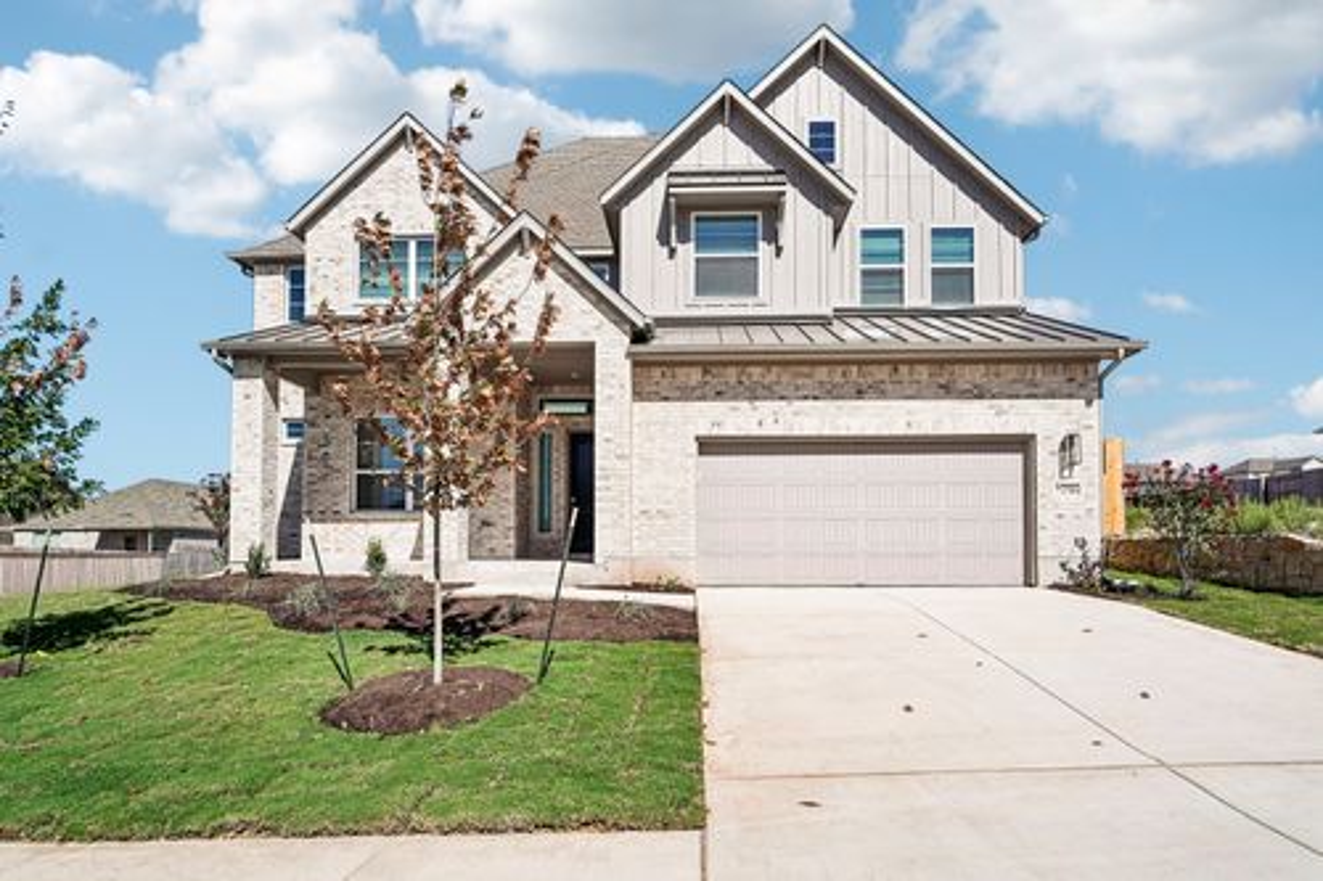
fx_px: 738
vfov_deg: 61.6
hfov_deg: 83.7
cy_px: 440
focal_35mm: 20
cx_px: 662
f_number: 8
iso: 400
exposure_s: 1/2500
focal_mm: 20.1
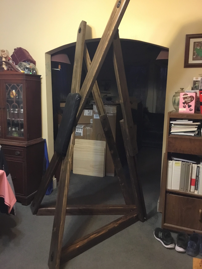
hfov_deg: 45.4
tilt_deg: -10.3
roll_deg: -1.3
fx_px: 241
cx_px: 101
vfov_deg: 58.4
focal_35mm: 31
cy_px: 134
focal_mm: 3.3
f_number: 2.4
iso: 200
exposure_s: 1/20
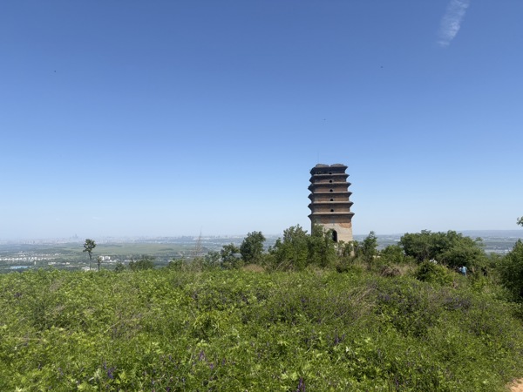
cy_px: 196
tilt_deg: +7.3
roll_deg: +0.7
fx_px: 393
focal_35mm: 26
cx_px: 262
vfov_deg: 53.1
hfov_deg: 67.3
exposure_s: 1/4065
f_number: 1.6
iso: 50
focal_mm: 5.96
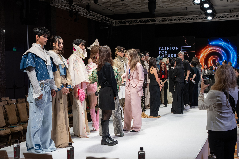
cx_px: 117
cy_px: 78
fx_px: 353
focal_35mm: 53
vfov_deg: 25.5
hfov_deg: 37.4
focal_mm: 35
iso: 200
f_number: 4.5
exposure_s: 1/60
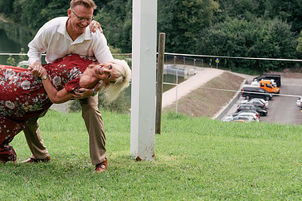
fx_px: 998
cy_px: 66
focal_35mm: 119
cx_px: 83
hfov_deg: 17.1
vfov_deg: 11.5
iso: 500
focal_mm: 78
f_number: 6.3
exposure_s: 1/250
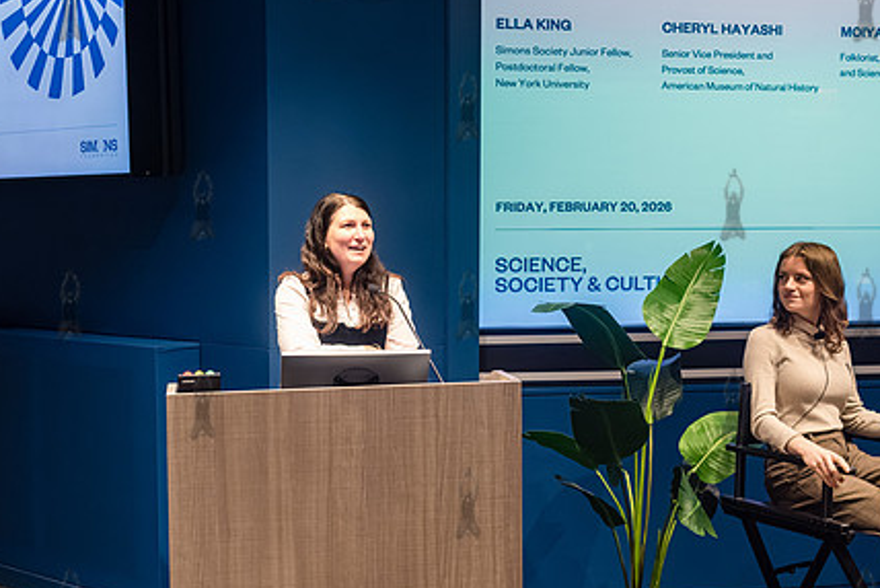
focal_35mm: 48
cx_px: 467
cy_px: 303
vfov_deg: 28.1
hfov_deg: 41.1
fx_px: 1174
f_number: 4
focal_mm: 35
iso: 3200
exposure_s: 1/160
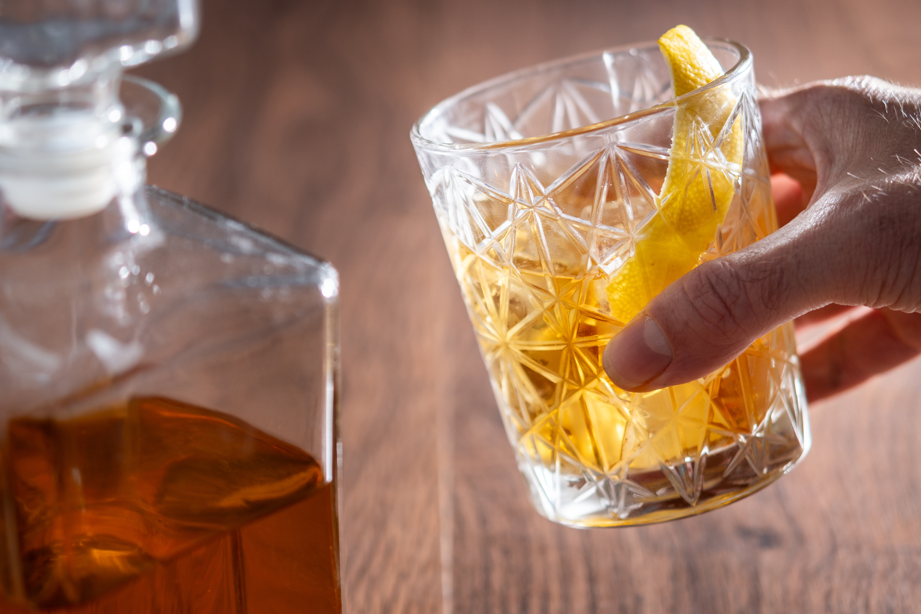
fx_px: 2379
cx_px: 465
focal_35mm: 93
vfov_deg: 14.7
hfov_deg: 21.9
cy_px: 305
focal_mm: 60
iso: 100
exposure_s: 1/200
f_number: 3
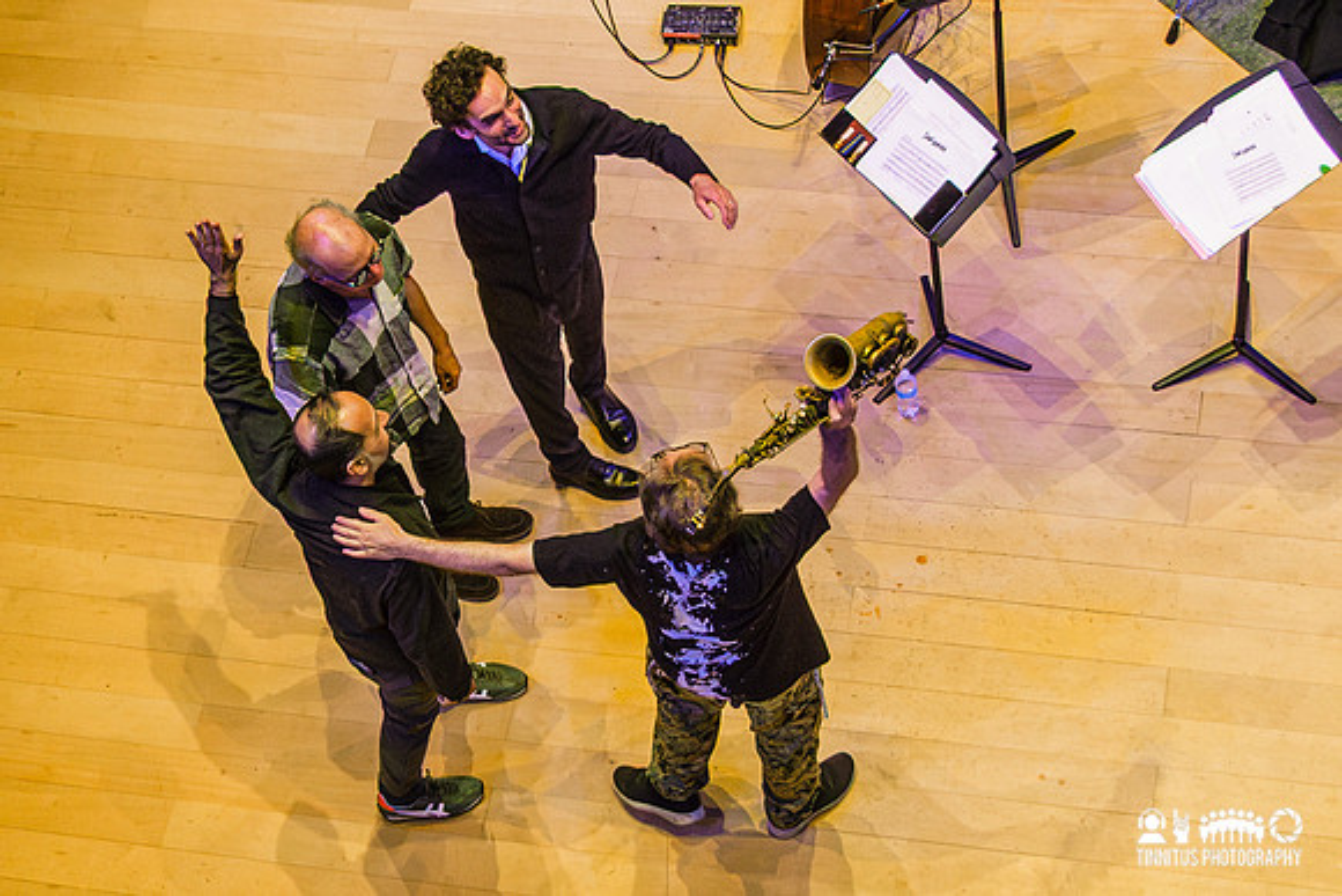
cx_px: 677
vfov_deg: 18.1
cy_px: 502
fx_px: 2814
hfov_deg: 26.8
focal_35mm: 75
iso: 800
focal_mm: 10.83
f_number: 3.2
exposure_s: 1/320
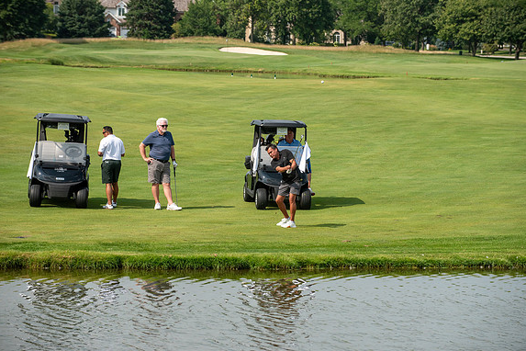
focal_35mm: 162
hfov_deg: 12.7
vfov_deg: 8.5
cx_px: 264
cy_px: 176
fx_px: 2367
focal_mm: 160
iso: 250
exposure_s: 1/3200
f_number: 5
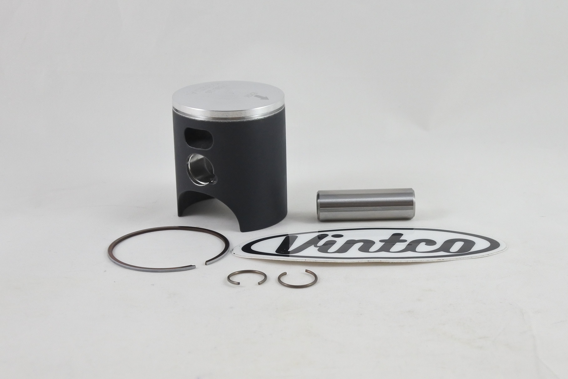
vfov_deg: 24.2
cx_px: 284
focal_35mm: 56
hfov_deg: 35.6
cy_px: 190
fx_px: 883
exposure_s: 1/125
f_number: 4.8
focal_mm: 21
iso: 500
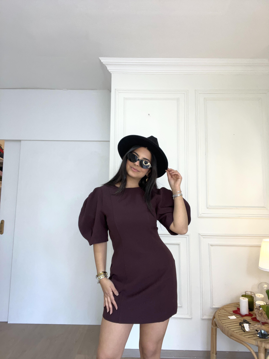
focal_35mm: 23
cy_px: 180
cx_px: 134
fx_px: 238
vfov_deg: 73.9
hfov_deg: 58.9
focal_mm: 2.71
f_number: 2.2
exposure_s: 1/92
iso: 100
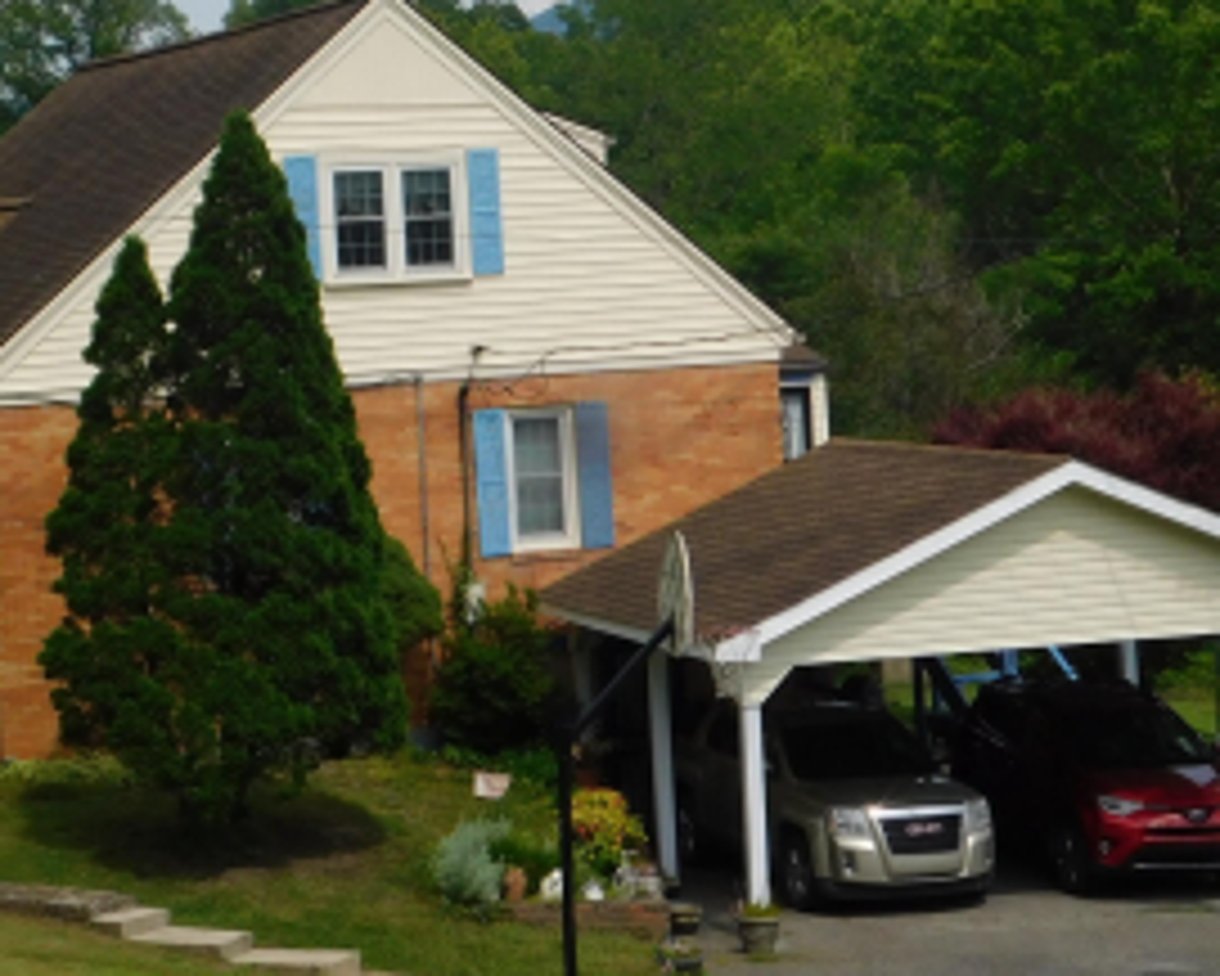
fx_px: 3468
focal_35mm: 96
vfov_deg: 15.8
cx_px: 457
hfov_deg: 19.9
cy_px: 85
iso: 125
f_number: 3.6
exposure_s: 1/1250
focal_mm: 7.1
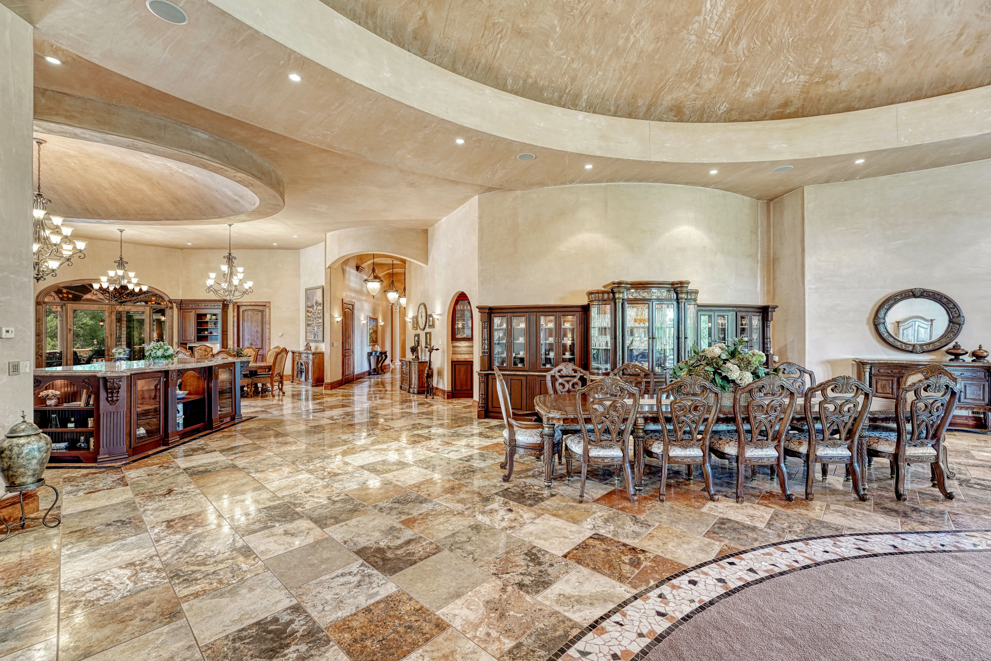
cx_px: 496
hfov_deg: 104.2
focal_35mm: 14
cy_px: 330
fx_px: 385
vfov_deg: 81.2
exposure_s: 1/30
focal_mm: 14
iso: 400
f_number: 8
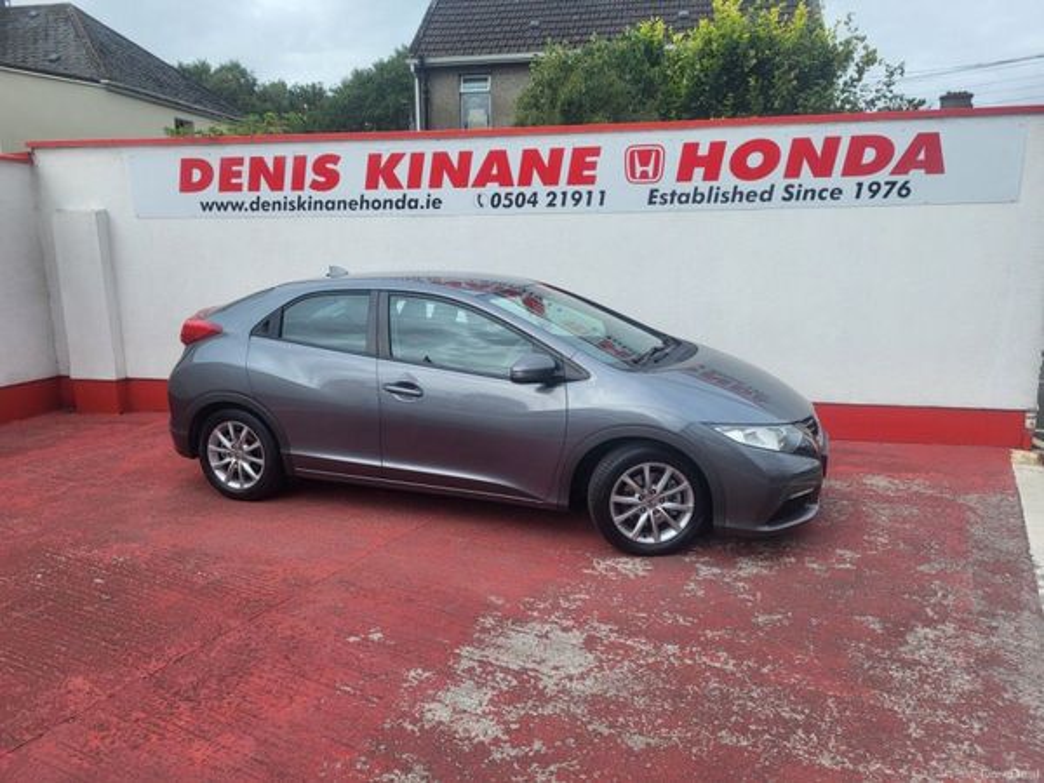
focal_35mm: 26
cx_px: 522
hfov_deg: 67.3
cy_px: 392
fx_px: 784
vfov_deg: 53.1
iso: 40
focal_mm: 5.4
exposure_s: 1/1105
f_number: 1.8
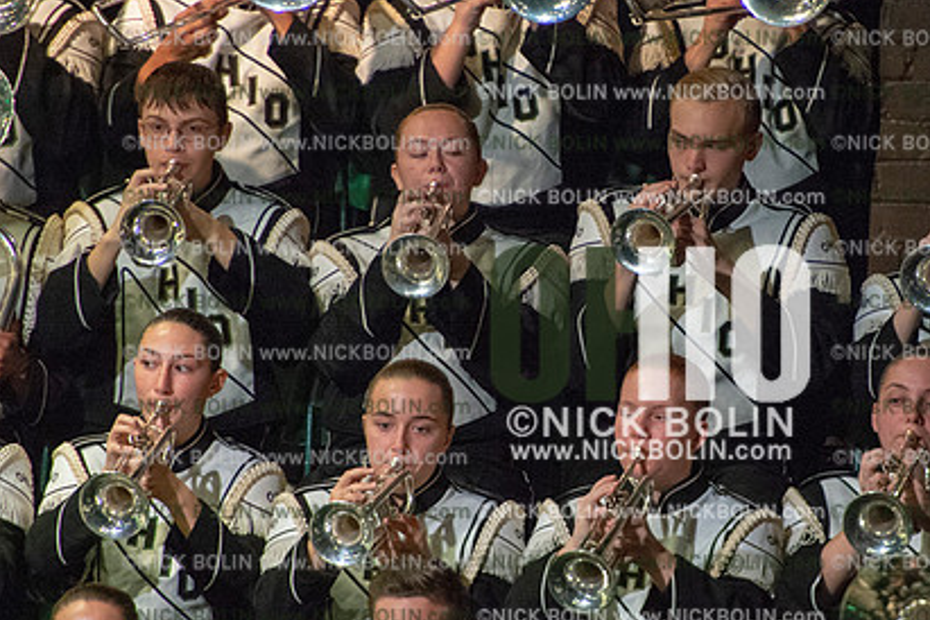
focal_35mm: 564
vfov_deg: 2.4
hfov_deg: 3.7
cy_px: 353
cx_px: 649
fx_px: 14569
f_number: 5.6
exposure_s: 1/320
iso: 8000
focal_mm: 400
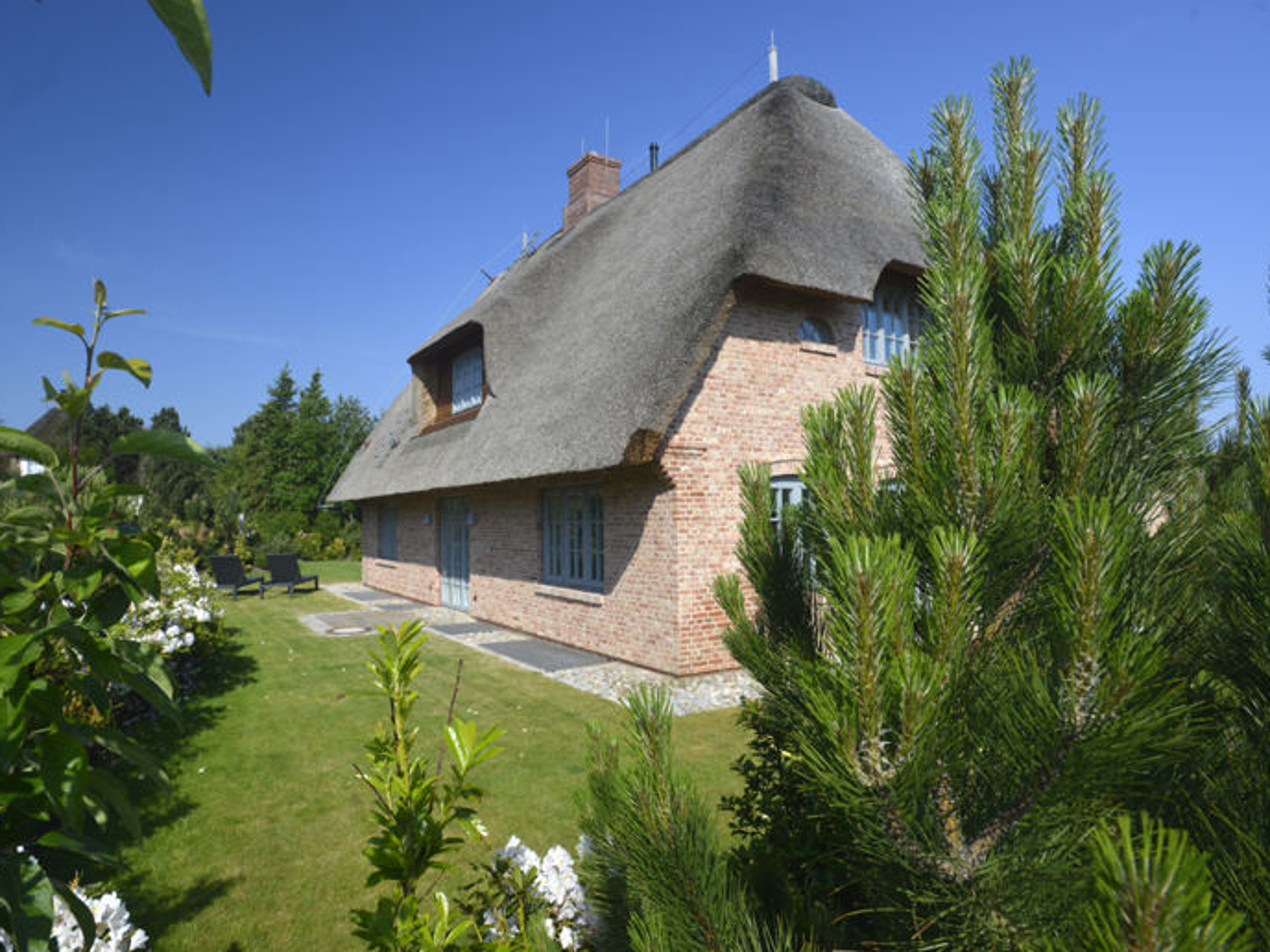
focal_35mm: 19
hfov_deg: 84.2
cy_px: 472
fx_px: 697
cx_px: 552
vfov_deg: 68.7
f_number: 10
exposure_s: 1/400
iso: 400
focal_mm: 17
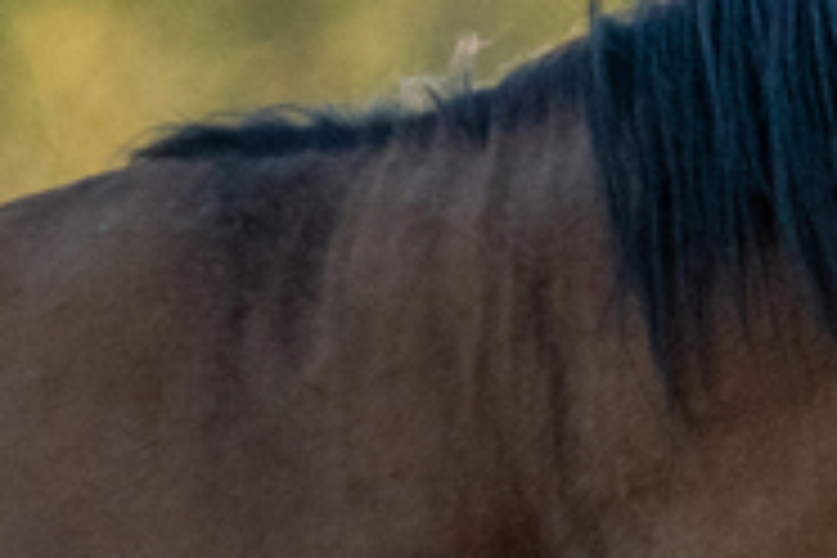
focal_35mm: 1807
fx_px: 42009
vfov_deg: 0.8
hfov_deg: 1.1
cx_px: 1197
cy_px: 385
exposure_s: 1/1600
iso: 6400
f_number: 6.3
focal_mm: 600
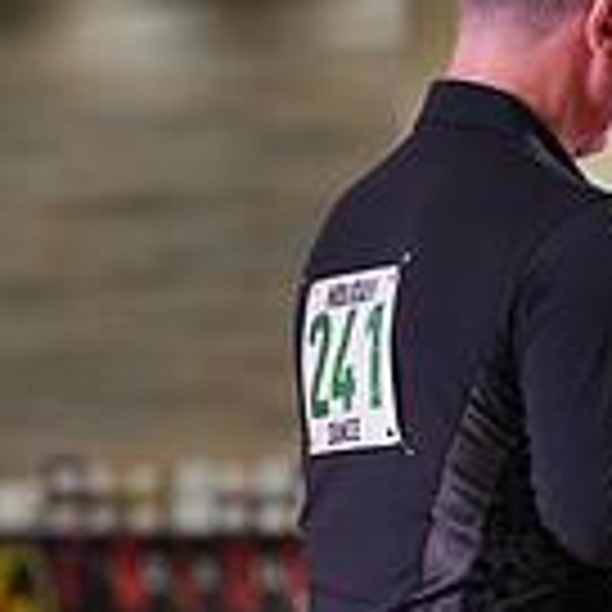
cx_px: 790
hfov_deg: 3.5
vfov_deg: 3.5
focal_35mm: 494
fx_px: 9881
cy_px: 788
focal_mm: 136
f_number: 4
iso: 1600
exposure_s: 1/500
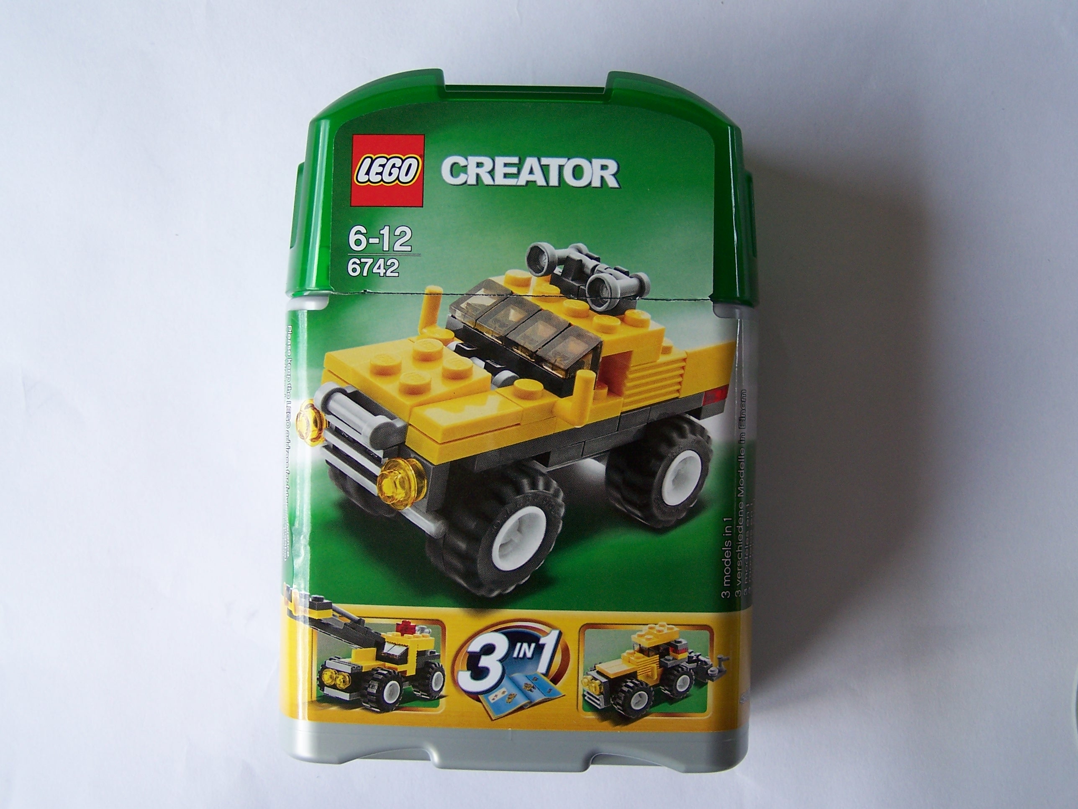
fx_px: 1495
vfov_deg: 30.3
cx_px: 539
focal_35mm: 48
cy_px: 404
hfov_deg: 39.7
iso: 80
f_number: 3
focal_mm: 8
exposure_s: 1/45
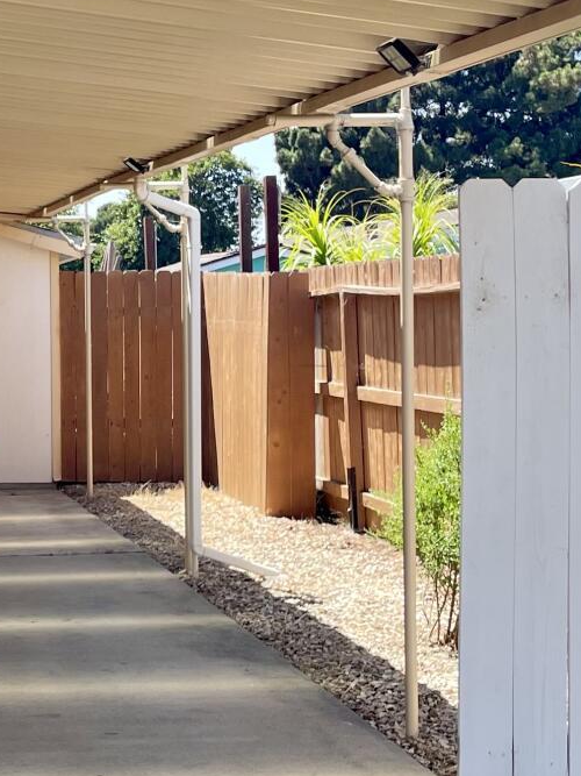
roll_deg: +0.5
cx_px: -149
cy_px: 400
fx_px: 1746
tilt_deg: -1.8
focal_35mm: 78
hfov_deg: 17.8
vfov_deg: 25.0
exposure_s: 1/729
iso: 32
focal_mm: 4.2
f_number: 1.6
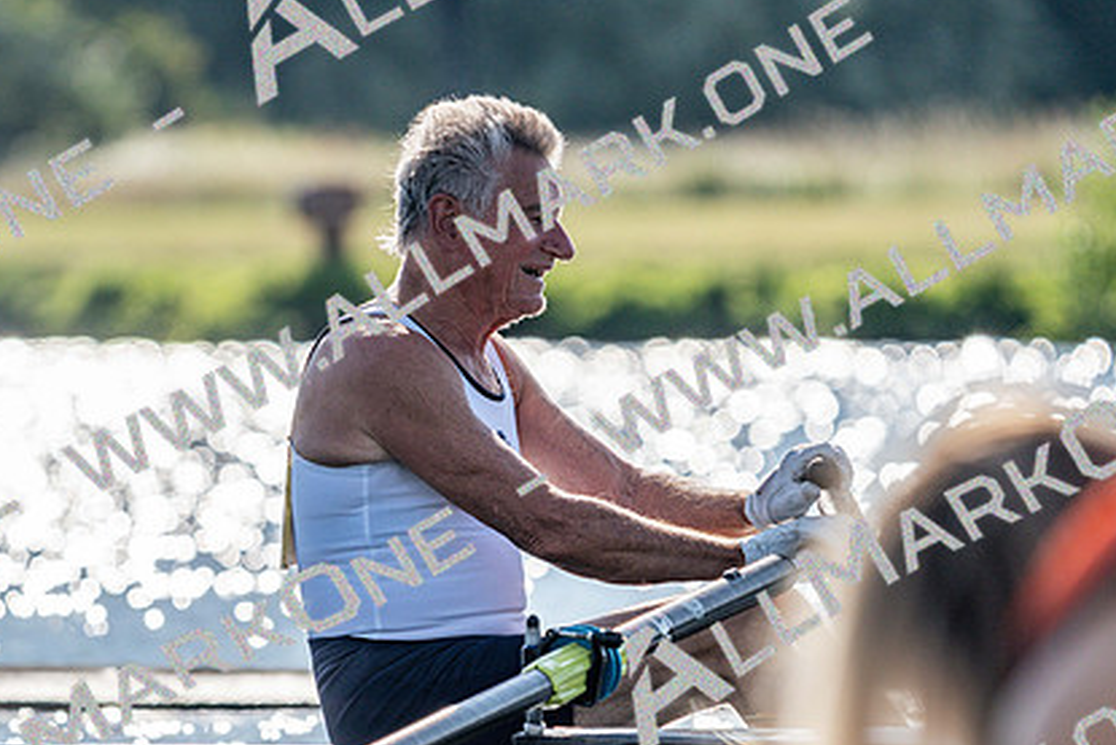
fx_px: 16218
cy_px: 499
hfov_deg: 3.9
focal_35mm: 523
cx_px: 395
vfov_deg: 2.6
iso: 100
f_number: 6.3
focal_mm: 374
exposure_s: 1/1600
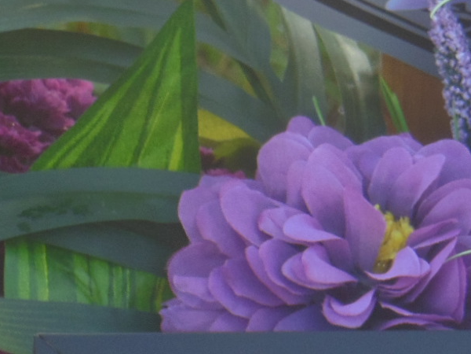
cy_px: -253
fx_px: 8599
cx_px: 423
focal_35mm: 632
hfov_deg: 3.1
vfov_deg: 2.3
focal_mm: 29.8
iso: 125
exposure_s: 1/80
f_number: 5.4
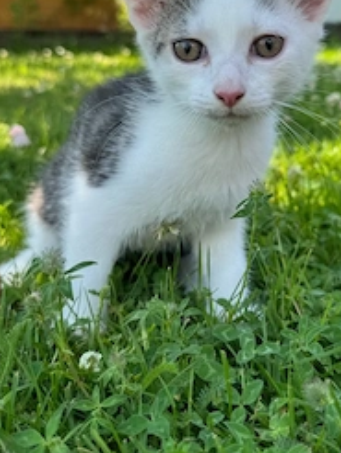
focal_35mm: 39
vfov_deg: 47.1
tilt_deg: -2.0
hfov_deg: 36.6
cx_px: 218
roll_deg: +1.3
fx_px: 511
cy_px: 155
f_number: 1.78
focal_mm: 6.76
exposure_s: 1/1026
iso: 80
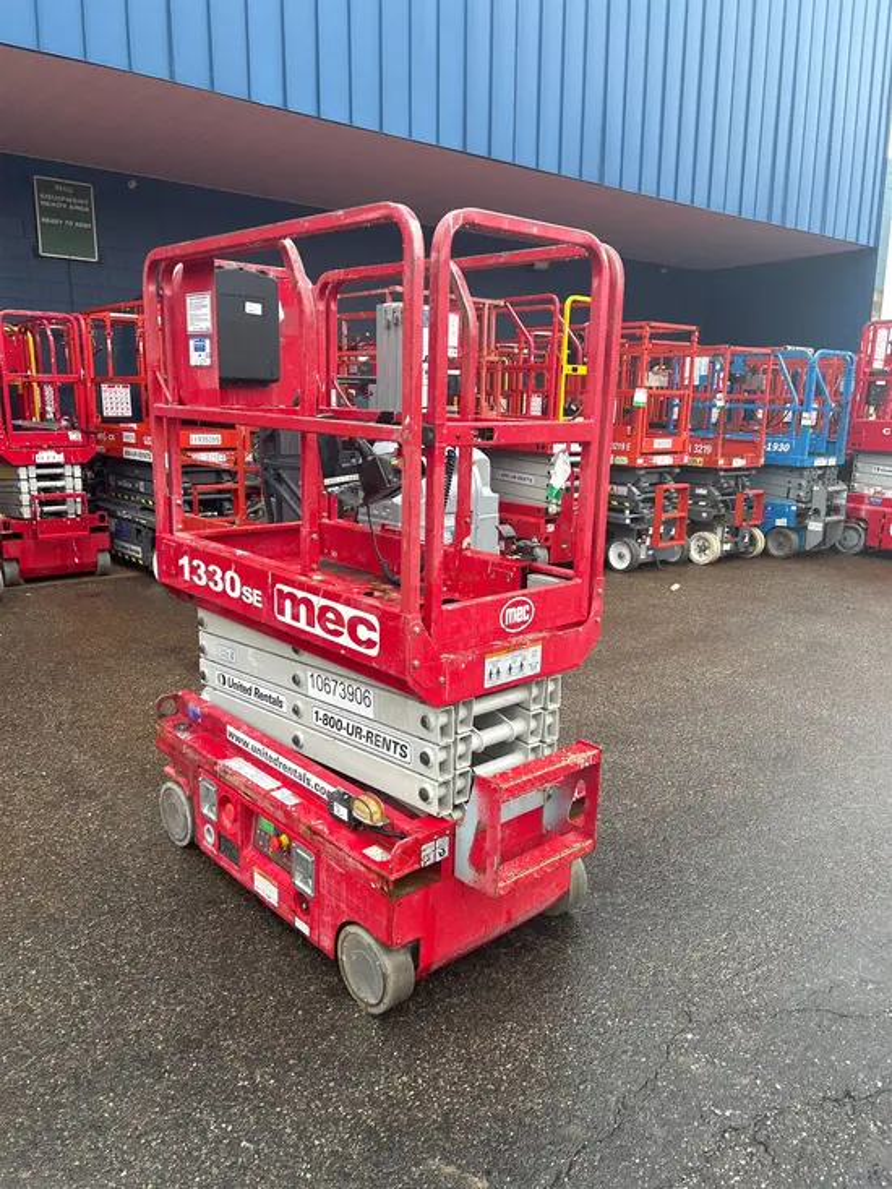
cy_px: 594
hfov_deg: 53.1
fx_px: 893
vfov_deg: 67.3
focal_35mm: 26
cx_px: 446
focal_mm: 5.7
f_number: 1.5
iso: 50
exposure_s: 1/209
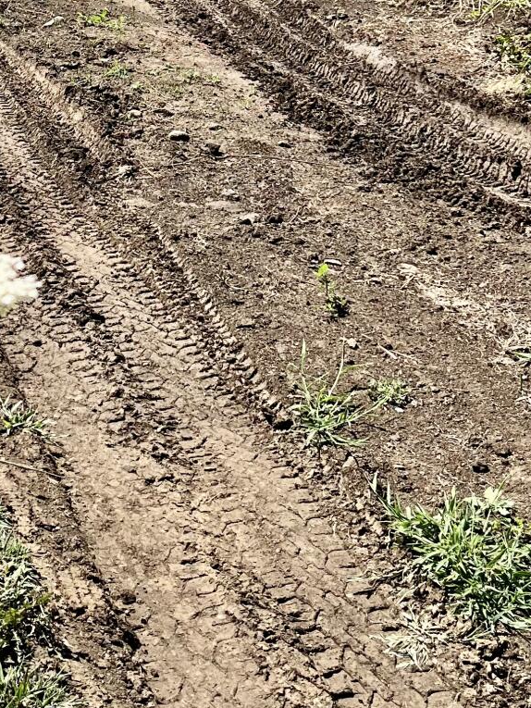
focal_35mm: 68
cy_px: 51
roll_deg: +0.8
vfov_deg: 27.4
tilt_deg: -11.3
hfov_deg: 21.1
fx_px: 1390
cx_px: 40
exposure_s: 1/2571
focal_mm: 5.1
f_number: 1.6
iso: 50
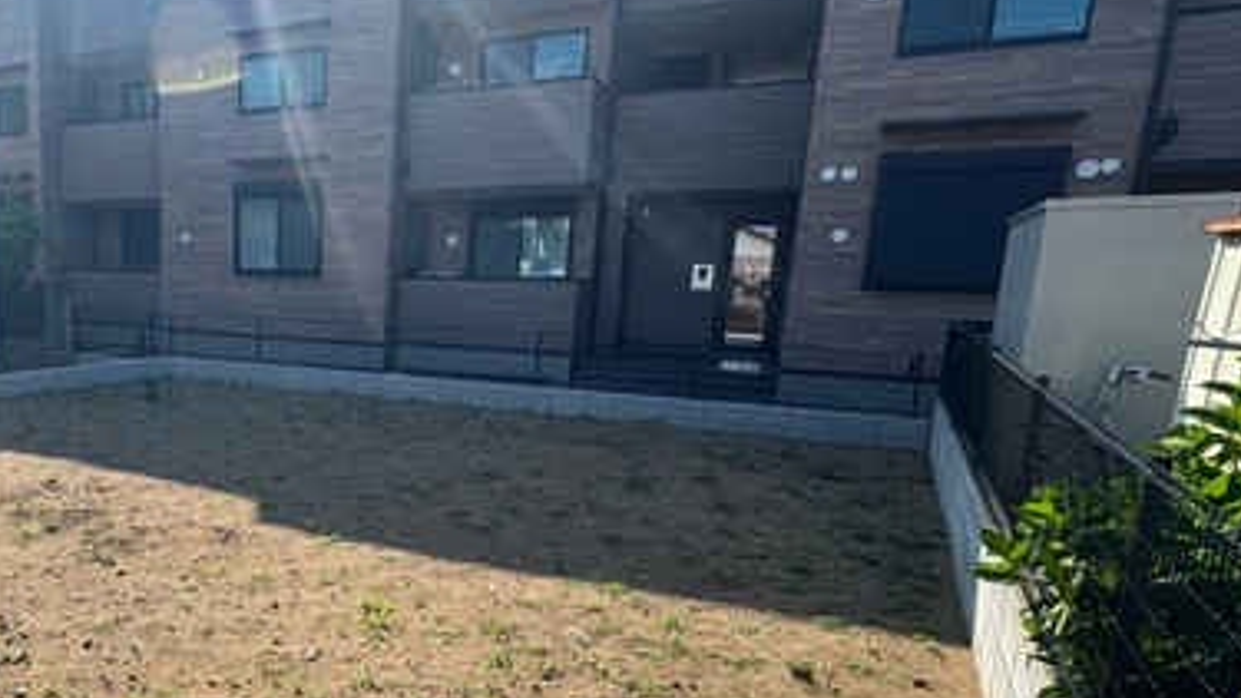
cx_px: 252
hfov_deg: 65.5
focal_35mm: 26
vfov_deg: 44.1
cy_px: 423
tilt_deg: -9.2
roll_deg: -0.2
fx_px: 856
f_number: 2.2
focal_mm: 2.22
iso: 50
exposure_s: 1/1020
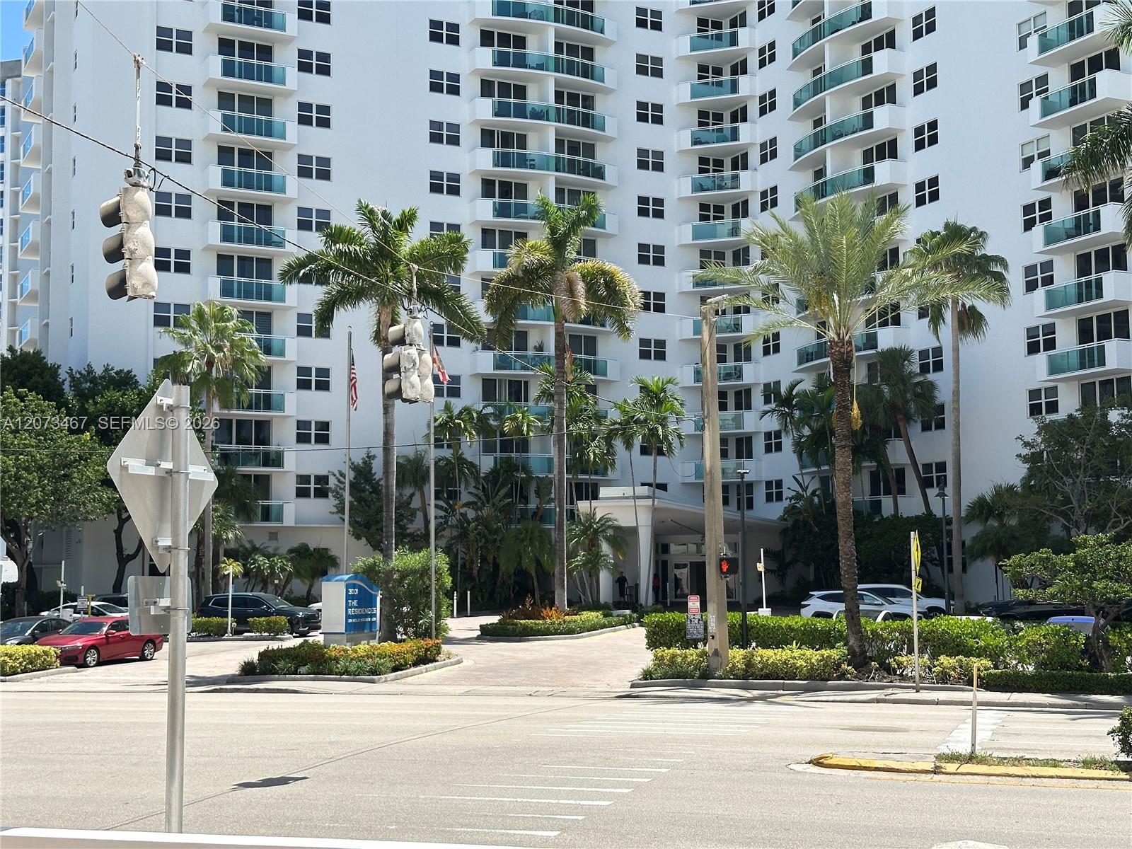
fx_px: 1570
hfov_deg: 39.7
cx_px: 566
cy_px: 424
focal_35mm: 48
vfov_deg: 30.3
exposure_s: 1/3155
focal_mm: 6.86
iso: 64
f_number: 1.78
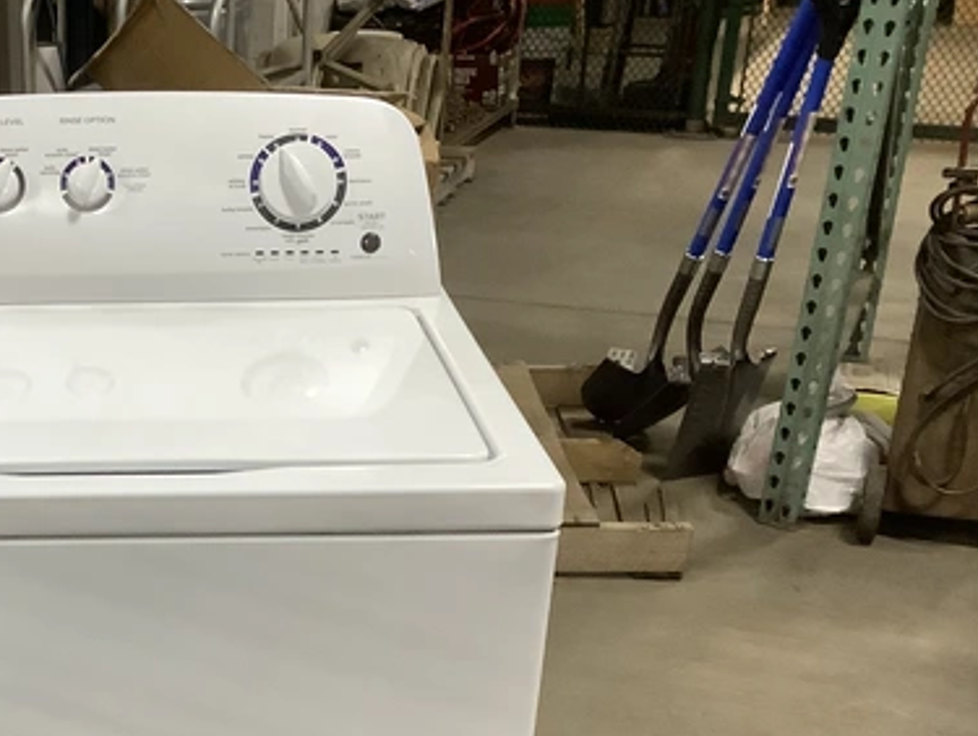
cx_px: 68
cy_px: 680
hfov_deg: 29.6
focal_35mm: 62
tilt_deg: -27.1
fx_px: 1753
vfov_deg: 23.0
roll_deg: +1.9
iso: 400
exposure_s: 1/30
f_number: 2.4
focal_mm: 3.3
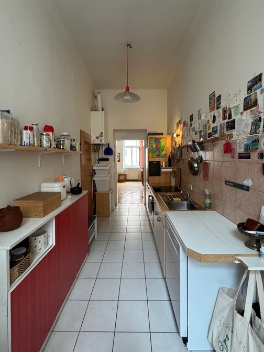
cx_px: 133
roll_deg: +0.3
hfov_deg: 78.1
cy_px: 163
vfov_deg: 94.3
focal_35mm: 16
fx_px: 163
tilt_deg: -1.7
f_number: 2.2
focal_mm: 2.22
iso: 320
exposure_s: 1/100
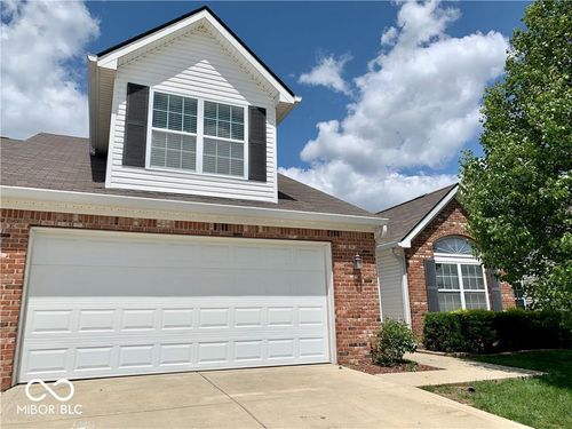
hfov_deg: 67.3
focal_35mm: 26
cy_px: 214
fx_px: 430
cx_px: 286
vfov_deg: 53.1
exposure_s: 1/5128
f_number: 1.8
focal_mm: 4.25
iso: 25
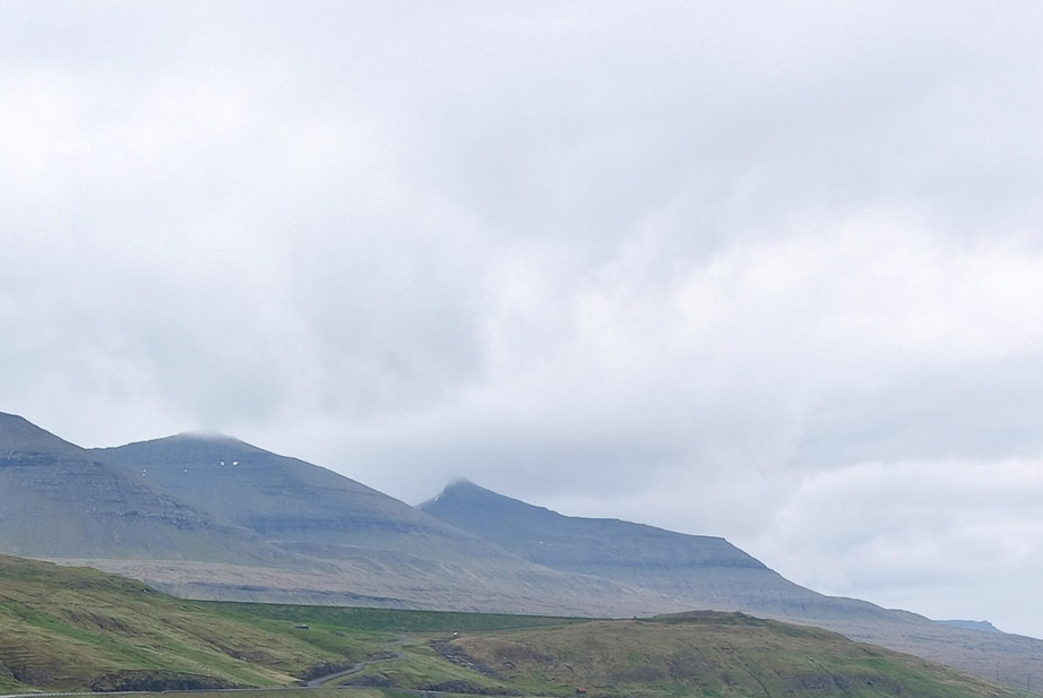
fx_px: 2320
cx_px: 631
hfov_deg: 25.3
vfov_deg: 16.6
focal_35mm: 80
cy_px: 747
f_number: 6.7
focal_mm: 24
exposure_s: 1/230
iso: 100
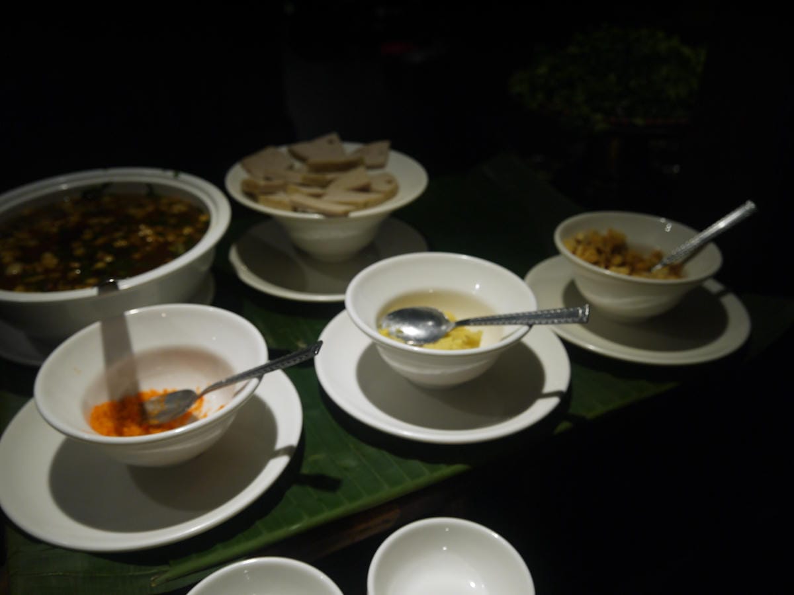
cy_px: 298
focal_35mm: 28
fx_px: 642
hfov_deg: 63.4
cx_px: 397
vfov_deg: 49.7
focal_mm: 14
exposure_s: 1/125
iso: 200
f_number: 3.5
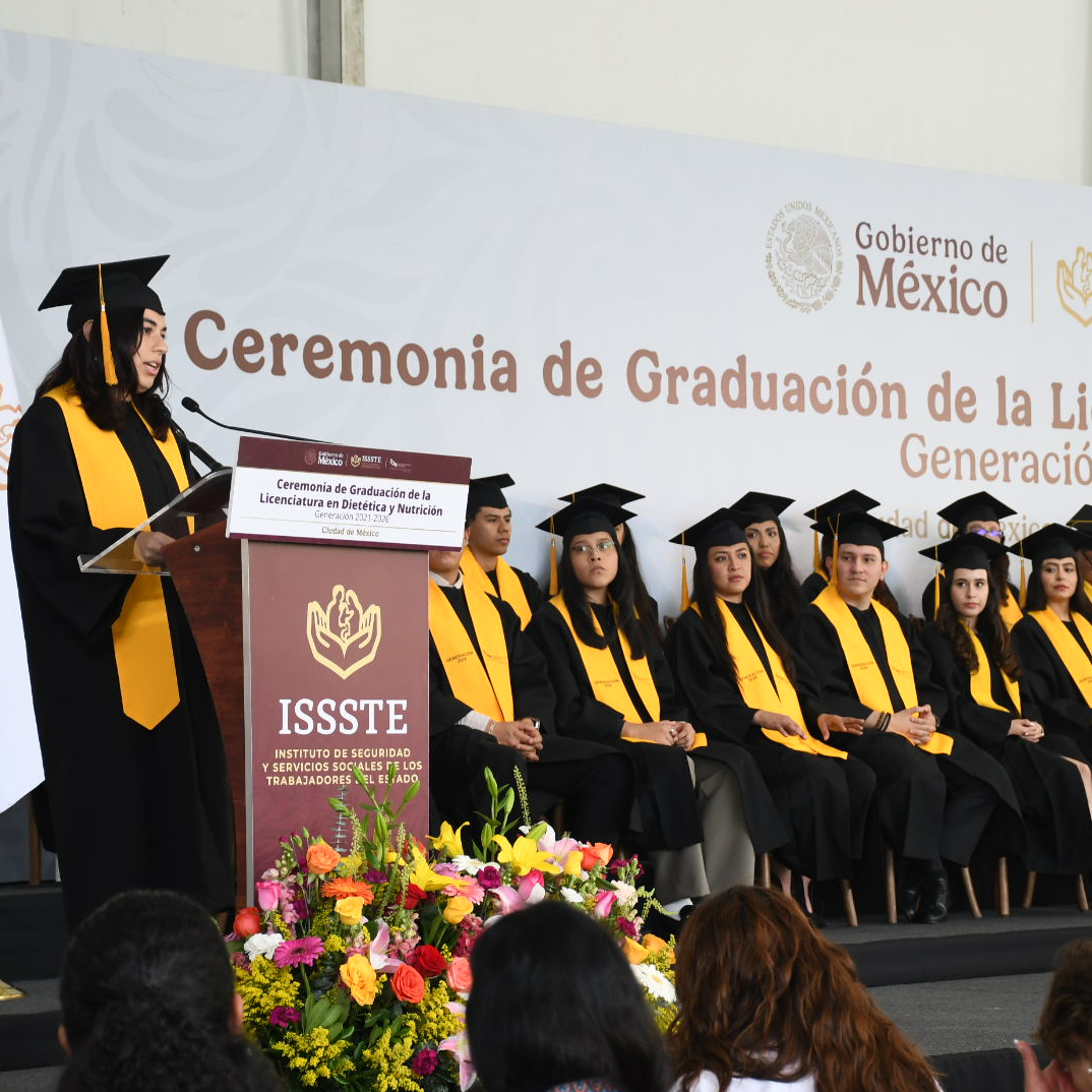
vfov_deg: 17.4
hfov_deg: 17.4
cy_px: 548
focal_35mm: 100
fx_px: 3569
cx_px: 682
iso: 500
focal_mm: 52
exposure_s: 1/125
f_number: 5.6
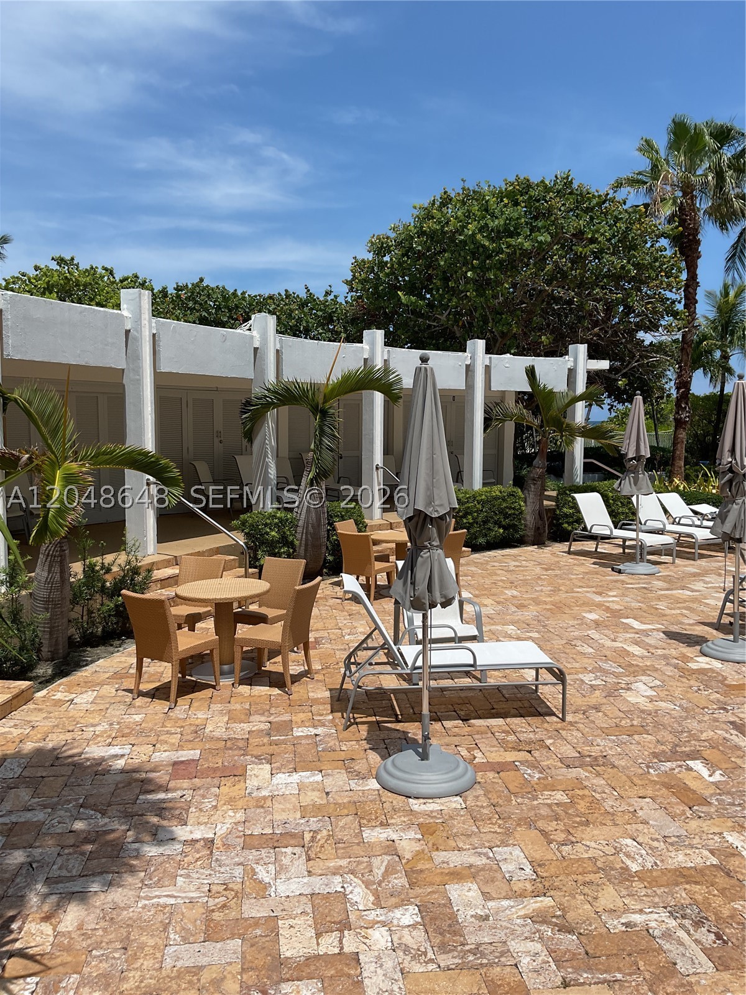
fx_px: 833
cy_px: 498
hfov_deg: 48.2
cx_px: 373
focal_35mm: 29
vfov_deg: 61.7
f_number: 1.8
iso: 16
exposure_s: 1/3322
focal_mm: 3
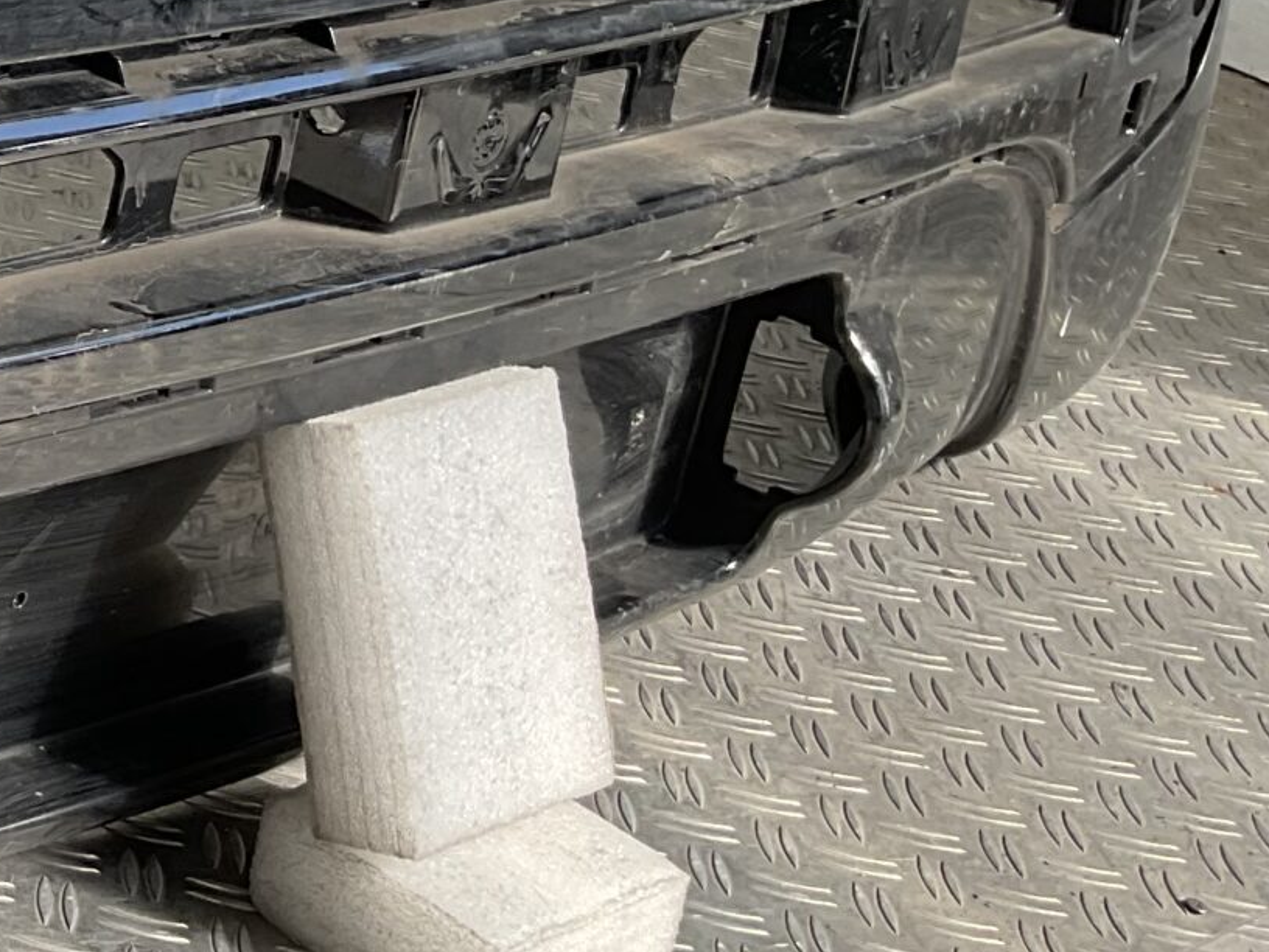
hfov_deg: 18.6
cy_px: -67
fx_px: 3336
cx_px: -720
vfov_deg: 15.8
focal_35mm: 91
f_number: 1.8
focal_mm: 3
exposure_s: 1/202
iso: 16
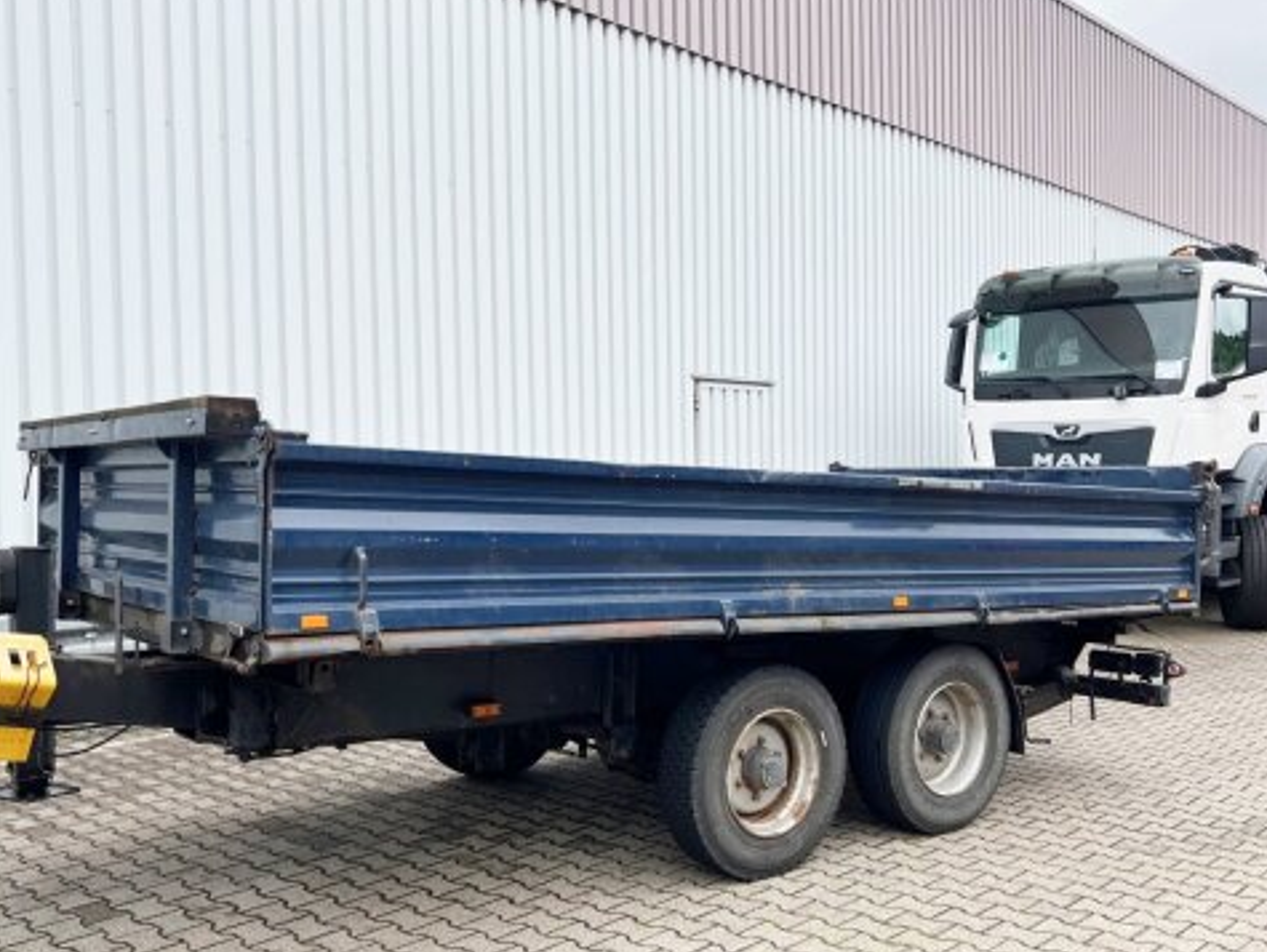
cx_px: 592
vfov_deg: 40.7
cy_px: 536
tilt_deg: -1.6
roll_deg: +2.1
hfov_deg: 52.6
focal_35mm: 35
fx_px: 1282
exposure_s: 1/1147
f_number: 1.5
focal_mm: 5.7
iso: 50
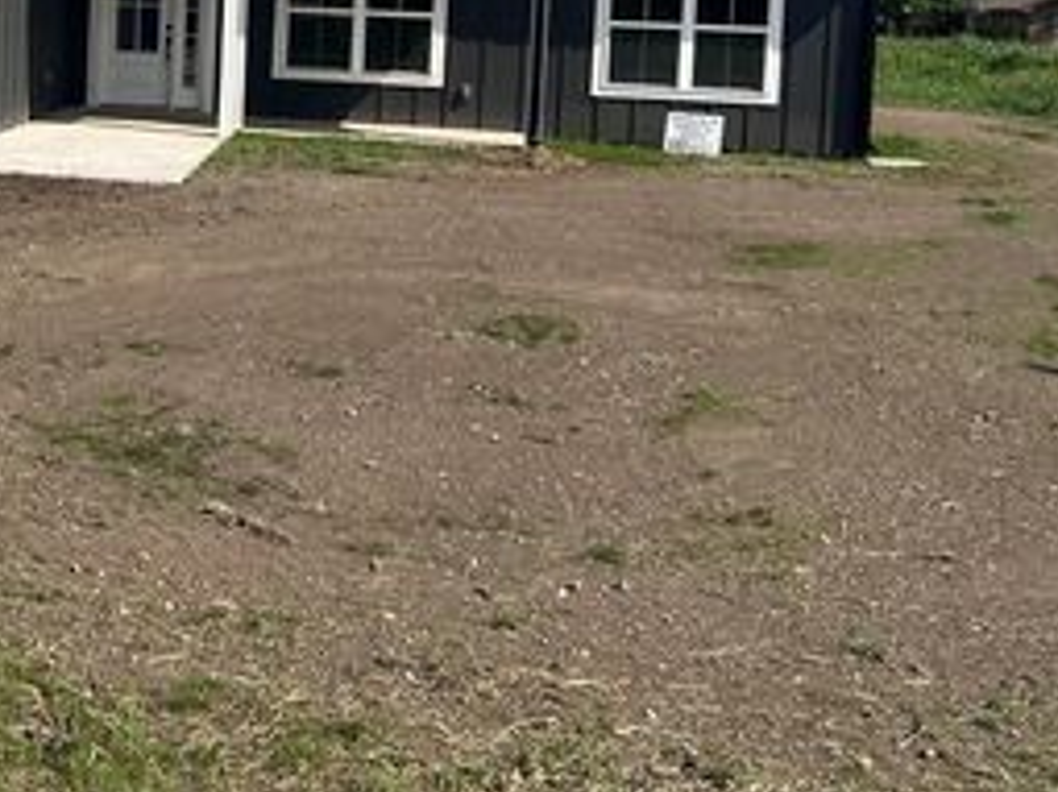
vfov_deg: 27.4
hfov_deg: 35.0
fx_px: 1558
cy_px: 60
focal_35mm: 51
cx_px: 75
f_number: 1.5
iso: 50
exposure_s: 1/5076
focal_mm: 5.7
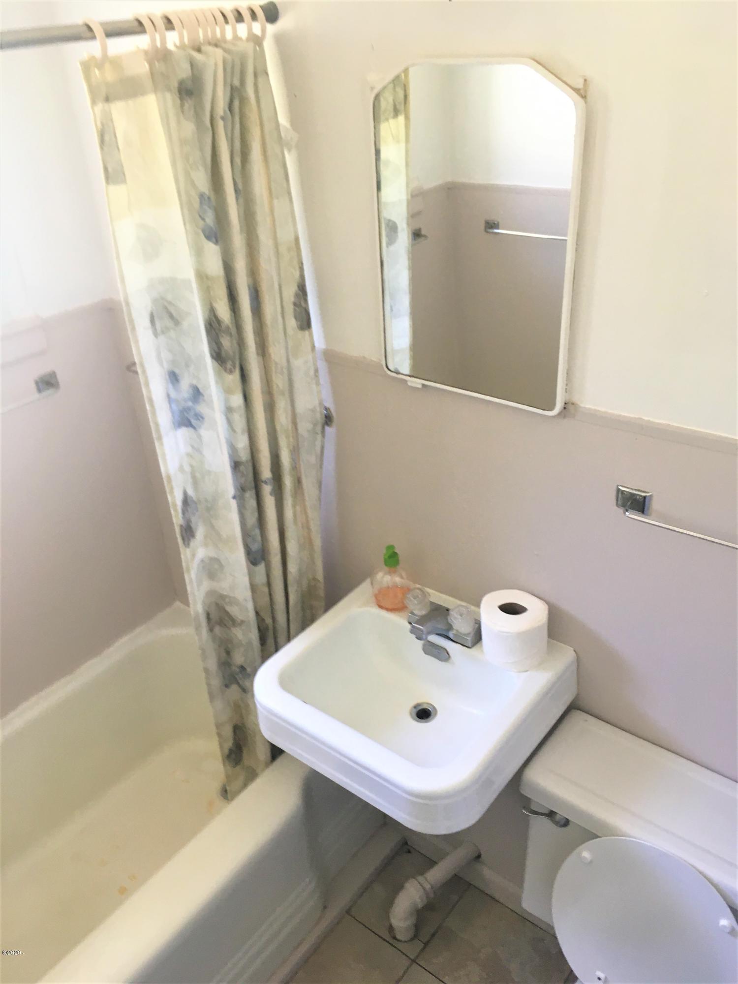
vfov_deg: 61.7
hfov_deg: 48.2
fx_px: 824
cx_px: 369
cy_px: 492
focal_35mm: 29
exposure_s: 1/30
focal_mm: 4.15
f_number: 2.2
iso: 64
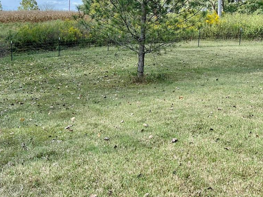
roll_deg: -2.6
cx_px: 153
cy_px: 86
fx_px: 418
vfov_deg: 26.5
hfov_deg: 34.9
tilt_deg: -7.3
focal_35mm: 55
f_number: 1.5
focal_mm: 5.7
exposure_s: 1/1068
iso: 50
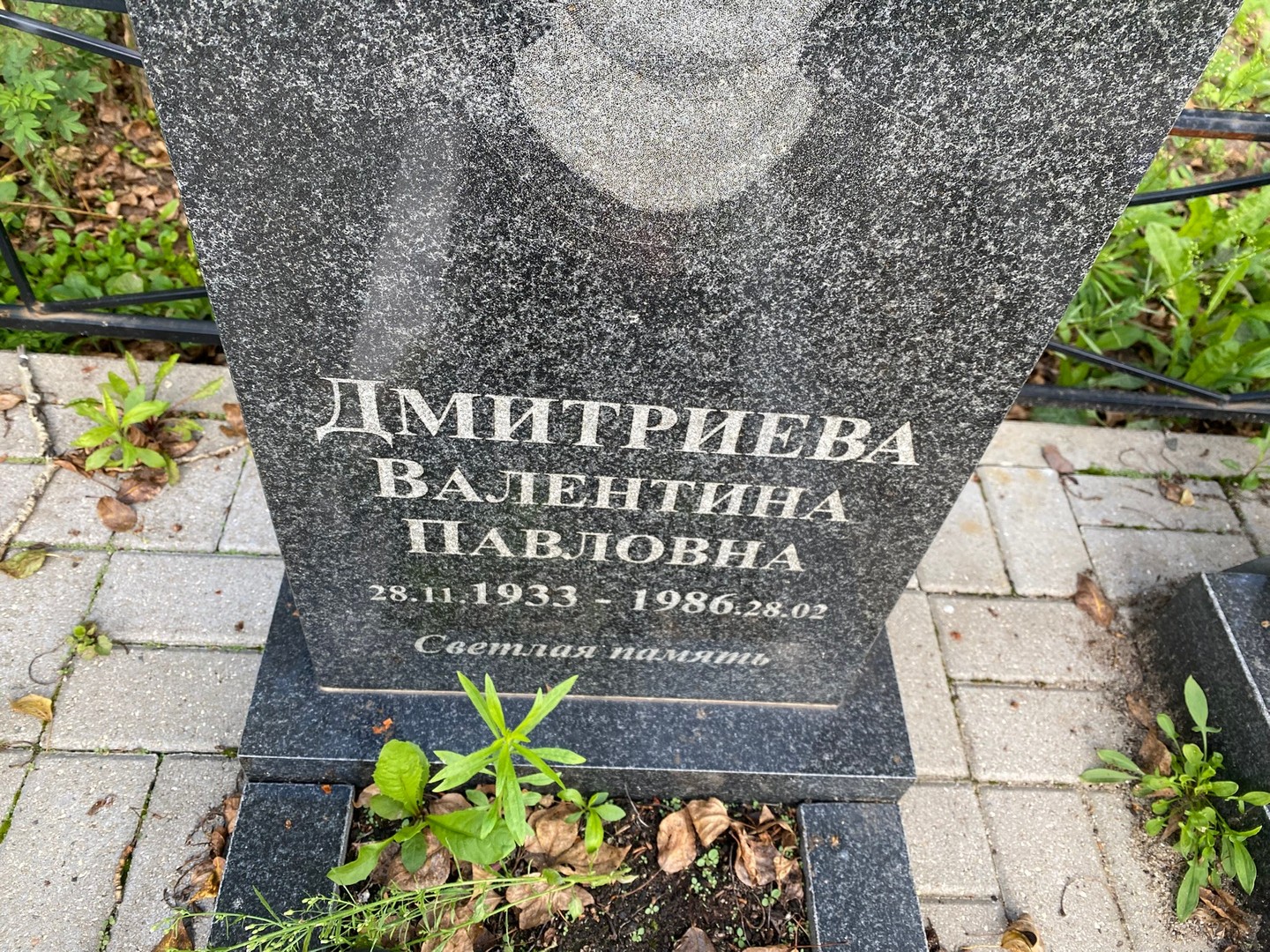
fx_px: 954
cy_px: 476
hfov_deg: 67.3
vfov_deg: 53.1
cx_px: 635
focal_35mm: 26
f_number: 1.8
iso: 32
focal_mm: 4.25
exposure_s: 1/165
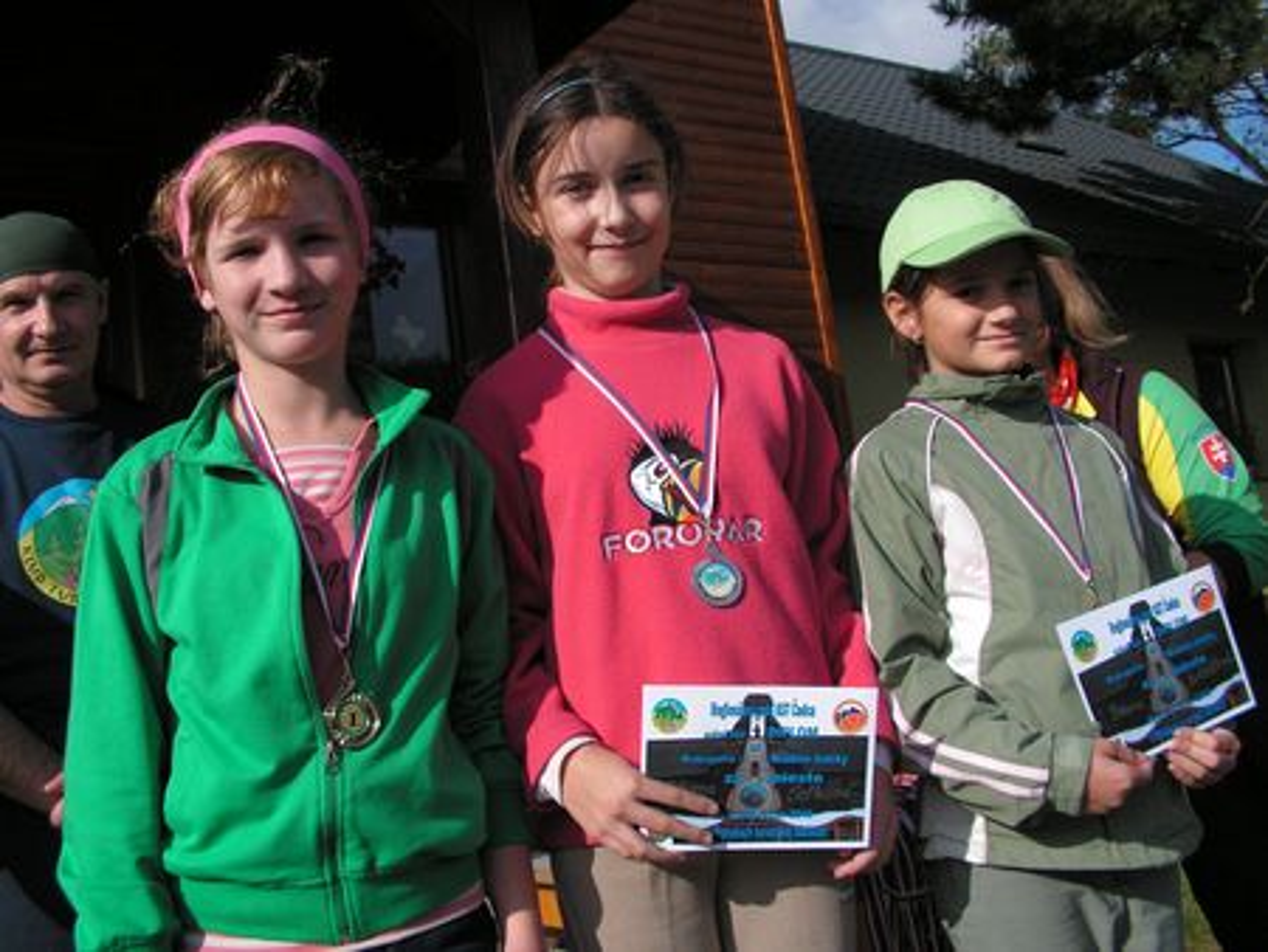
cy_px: 476
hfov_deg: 51.3
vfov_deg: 39.7
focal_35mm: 36
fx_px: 1319
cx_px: 634
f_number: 3.2
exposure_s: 1/800
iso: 50
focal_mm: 6
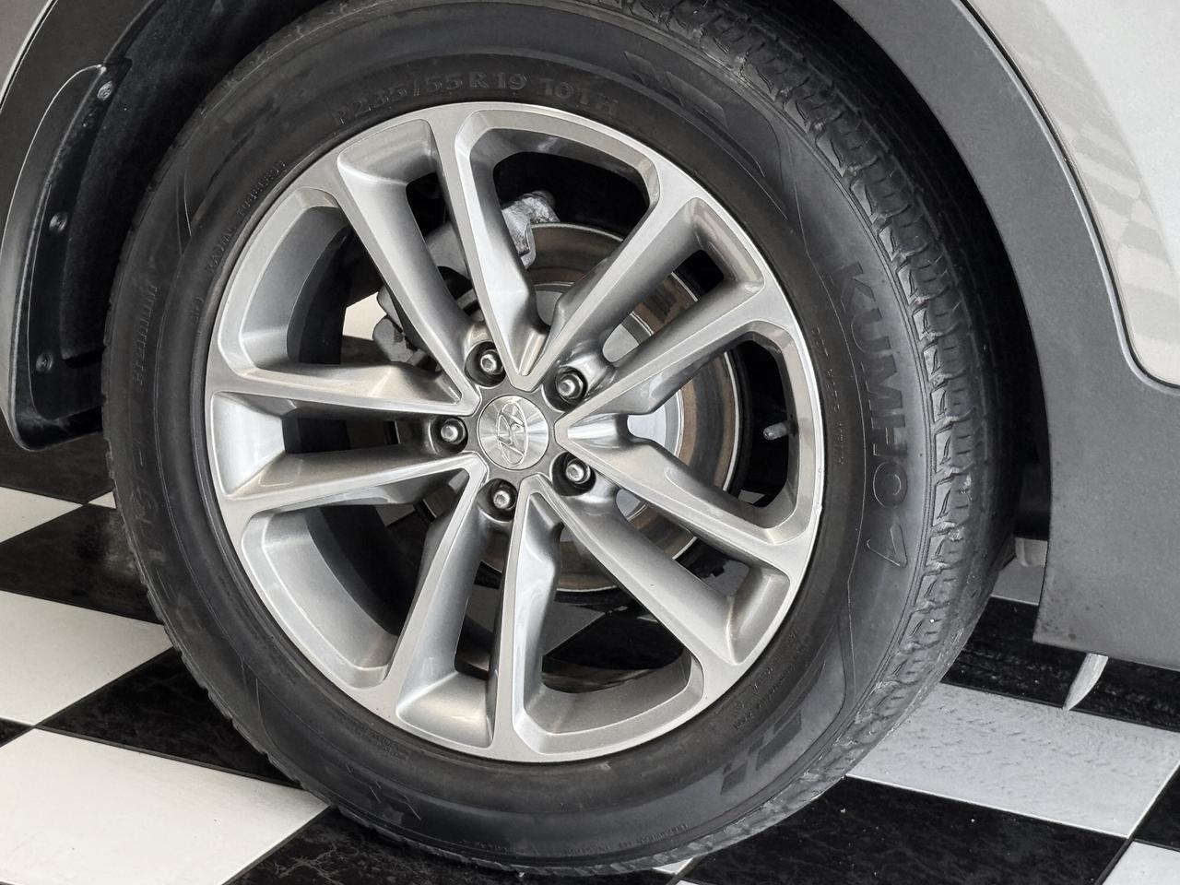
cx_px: 590
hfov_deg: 20.2
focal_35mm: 97
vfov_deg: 15.2
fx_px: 3307
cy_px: 442
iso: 200
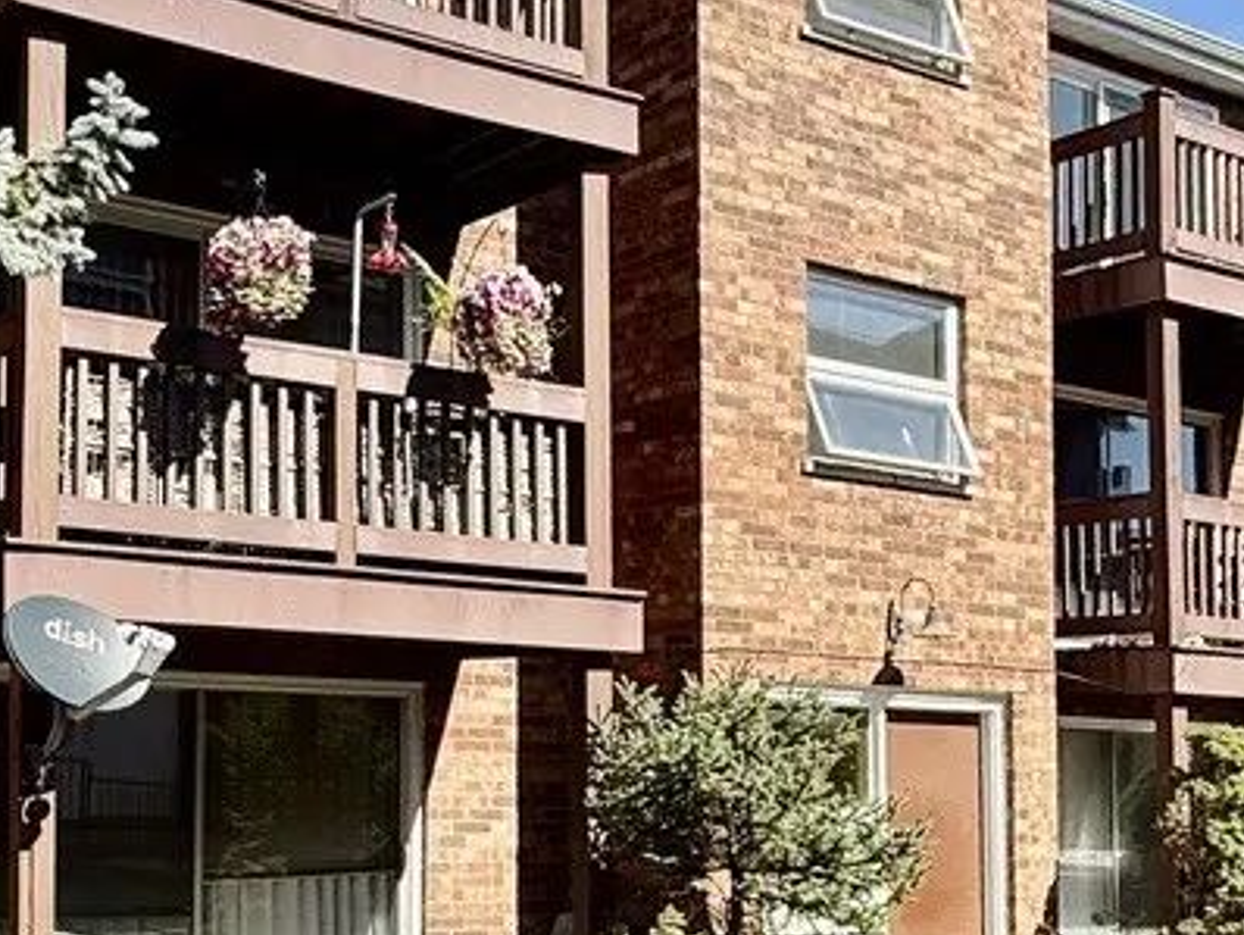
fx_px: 1295
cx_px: 1122
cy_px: 744
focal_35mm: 36
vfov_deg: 38.3
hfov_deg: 46.3
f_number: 2.2
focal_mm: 2.22
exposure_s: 1/1105
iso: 50
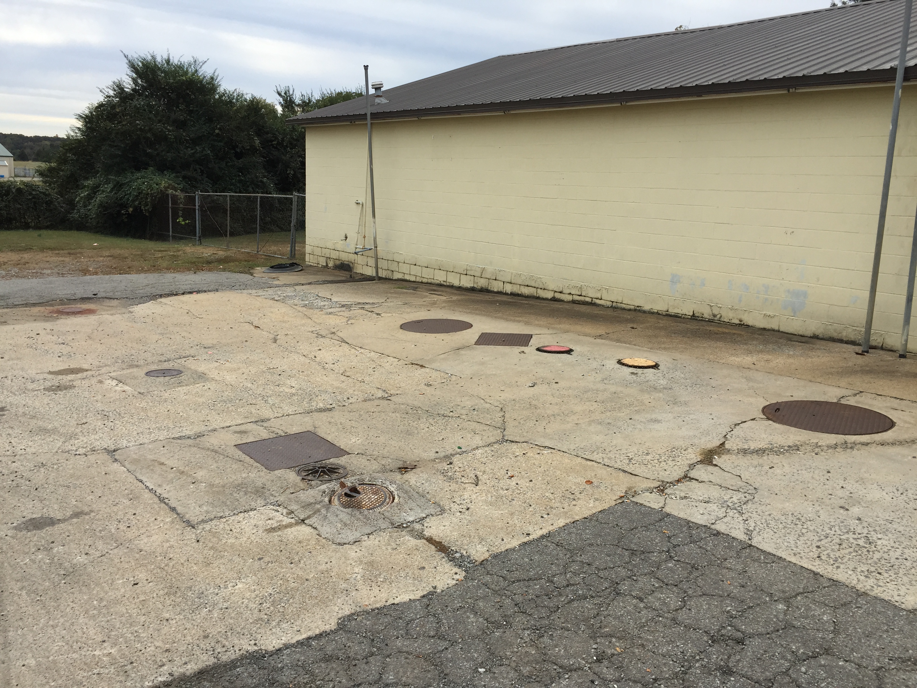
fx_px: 768
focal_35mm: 29
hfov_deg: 61.7
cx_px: 458
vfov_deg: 48.2
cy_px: 344
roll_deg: -3.1
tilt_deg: -12.5
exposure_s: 1/1236
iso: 32
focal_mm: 4.15
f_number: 2.2
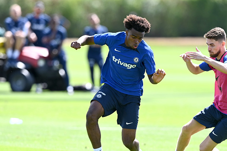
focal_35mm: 496
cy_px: 93
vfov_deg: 2.8
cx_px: 132
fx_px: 3126
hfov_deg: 4.2
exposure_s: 1/1600
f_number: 4
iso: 500
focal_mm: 400
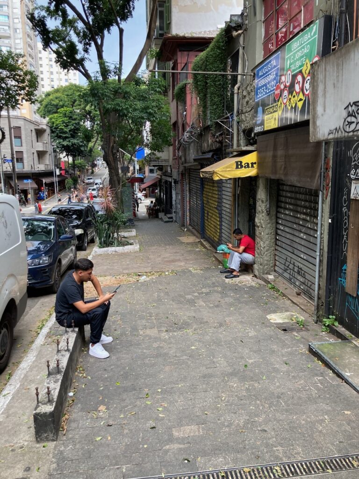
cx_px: 180
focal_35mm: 28
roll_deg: +0.7
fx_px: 387
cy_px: 240
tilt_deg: -10.8
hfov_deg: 49.7
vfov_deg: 63.4
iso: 50
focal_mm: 3.99
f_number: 1.8
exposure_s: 1/121
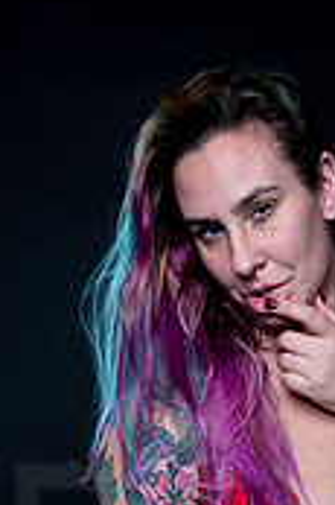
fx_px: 1273
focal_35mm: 91
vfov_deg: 21.4
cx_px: 271
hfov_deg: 14.9
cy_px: 543
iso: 100
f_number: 10
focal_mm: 35
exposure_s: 1/160
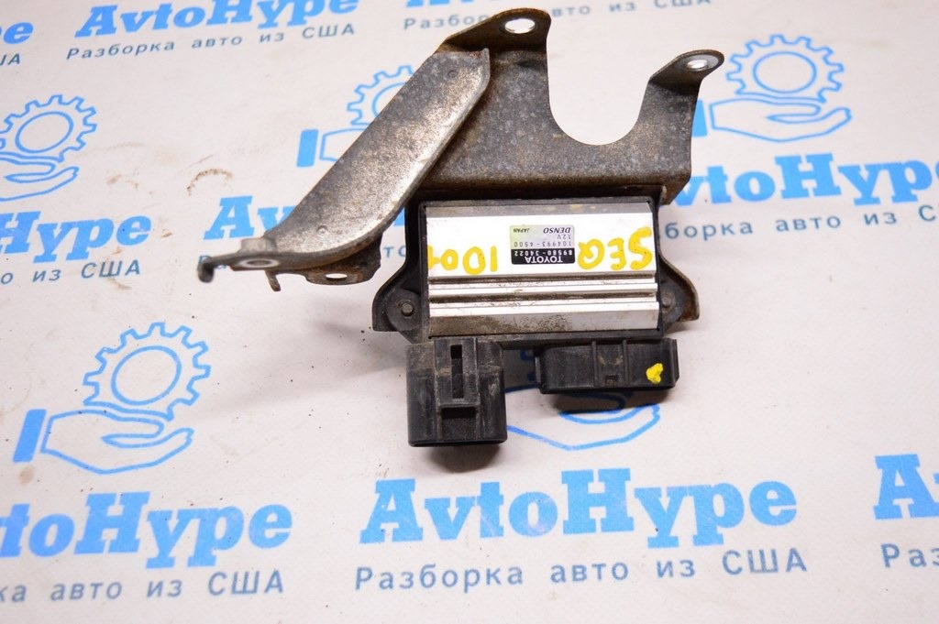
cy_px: 312
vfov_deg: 30.8
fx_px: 1134
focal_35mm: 44
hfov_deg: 45.0
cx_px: 470
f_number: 4.2
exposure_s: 1/320
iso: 3200
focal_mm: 29
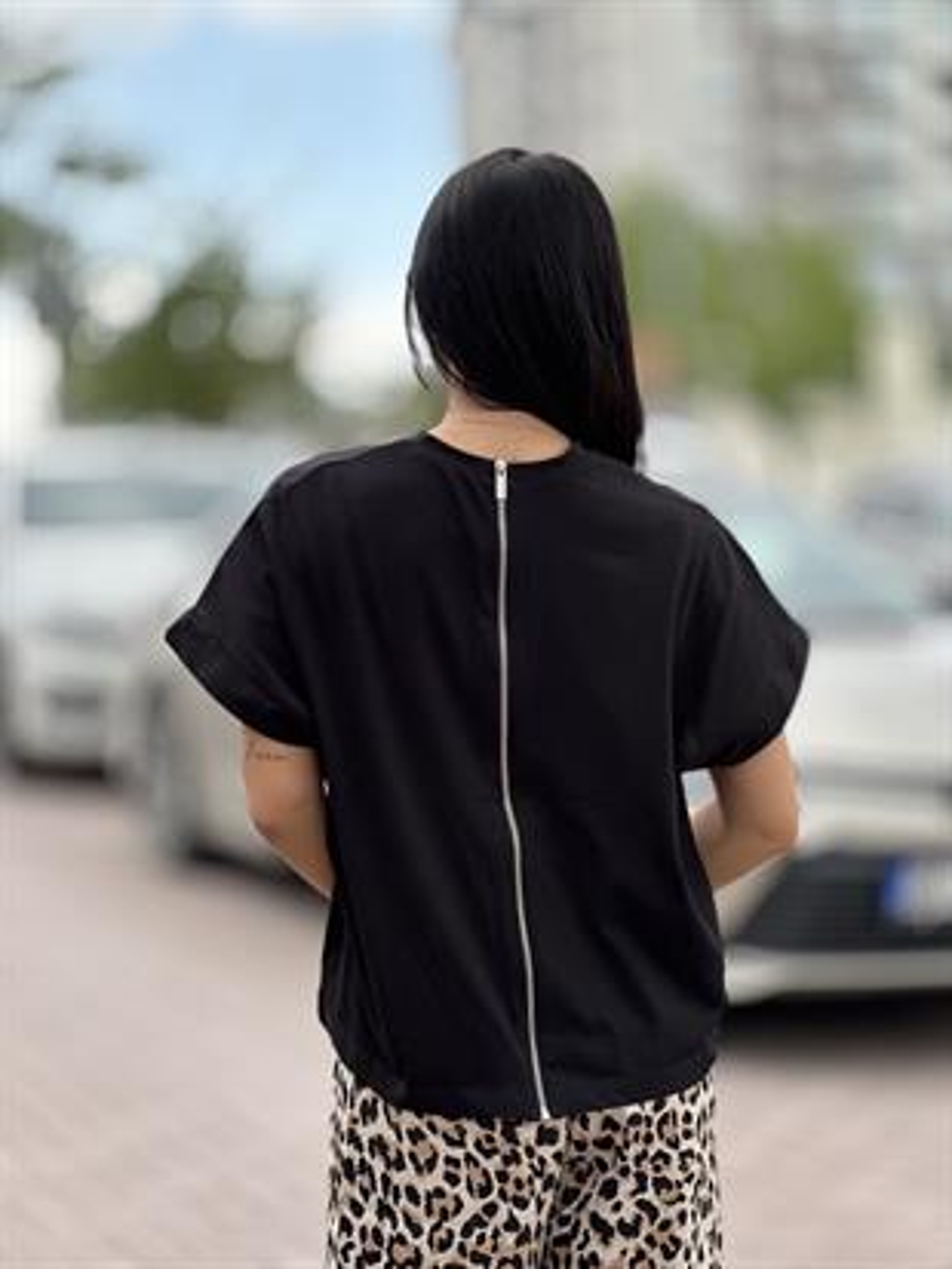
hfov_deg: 19.1
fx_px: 2822
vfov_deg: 25.3
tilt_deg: +0.6
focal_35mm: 77
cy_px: 634
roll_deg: +1.2
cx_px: 476
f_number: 2.8
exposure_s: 1/121
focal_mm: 9
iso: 25
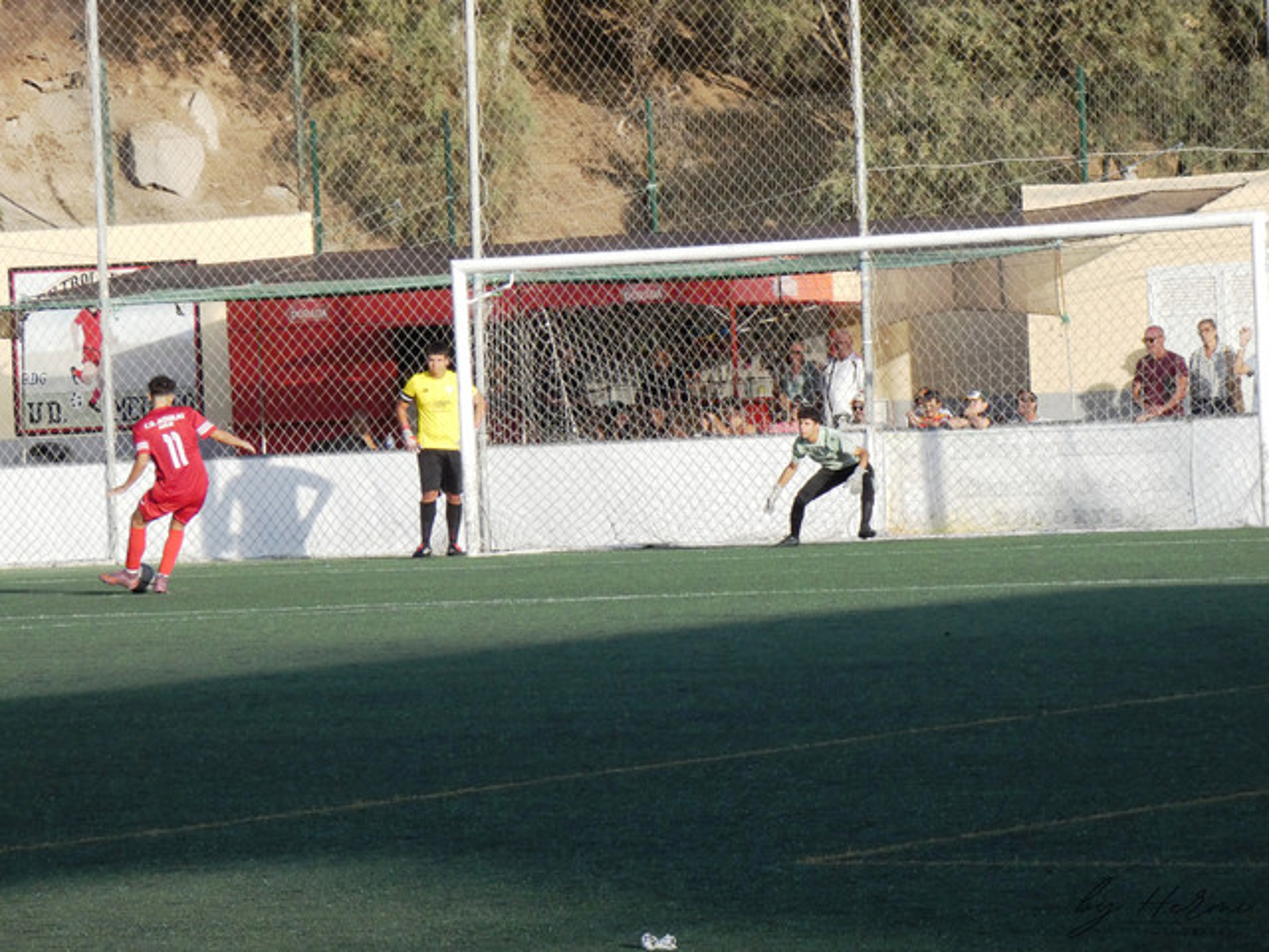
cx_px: 634
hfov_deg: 9.4
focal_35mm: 211
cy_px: 476
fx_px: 7735
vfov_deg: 7.0
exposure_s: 1/1000
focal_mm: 37.8
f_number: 5.5
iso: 500
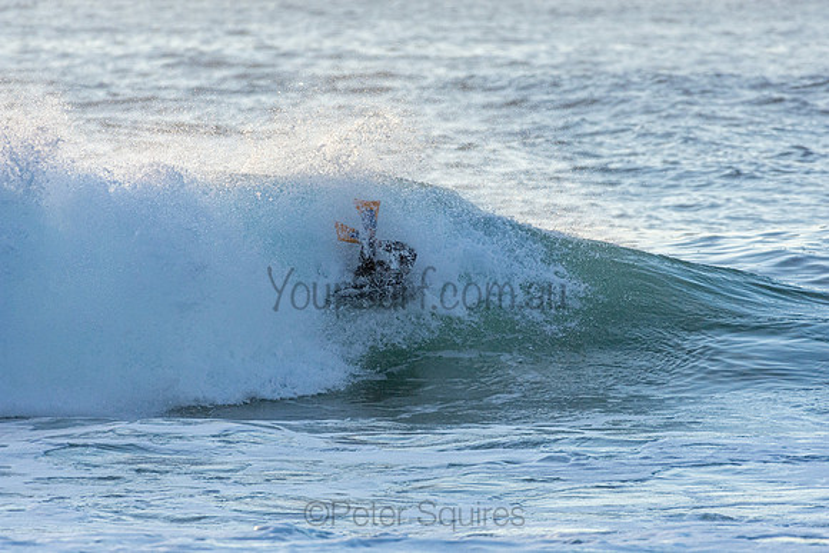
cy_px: 276
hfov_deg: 2.9
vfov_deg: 1.9
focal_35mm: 720
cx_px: 414
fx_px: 16583
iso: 450
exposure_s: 1/1250
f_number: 5.6
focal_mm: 480
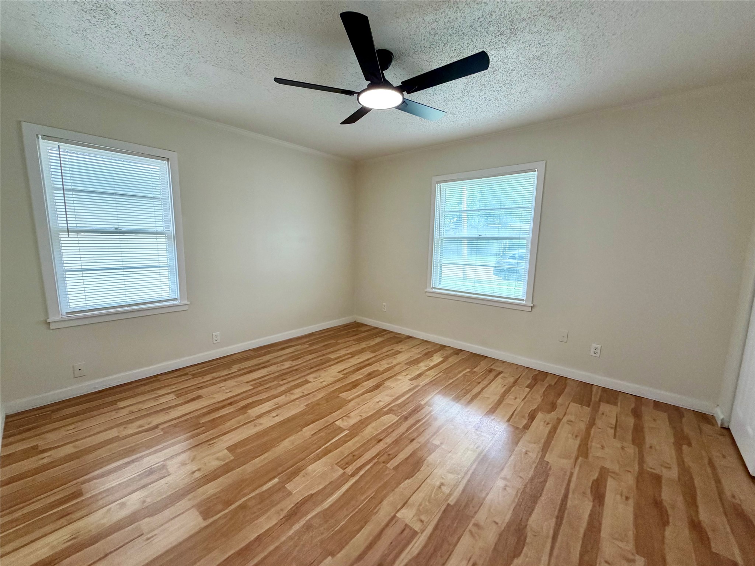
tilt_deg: -8.9
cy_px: 283
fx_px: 305
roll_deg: -0.1
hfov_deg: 102.1
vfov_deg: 85.7
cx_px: 378
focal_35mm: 14
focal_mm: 2.22
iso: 250
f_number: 2.2
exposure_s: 1/121
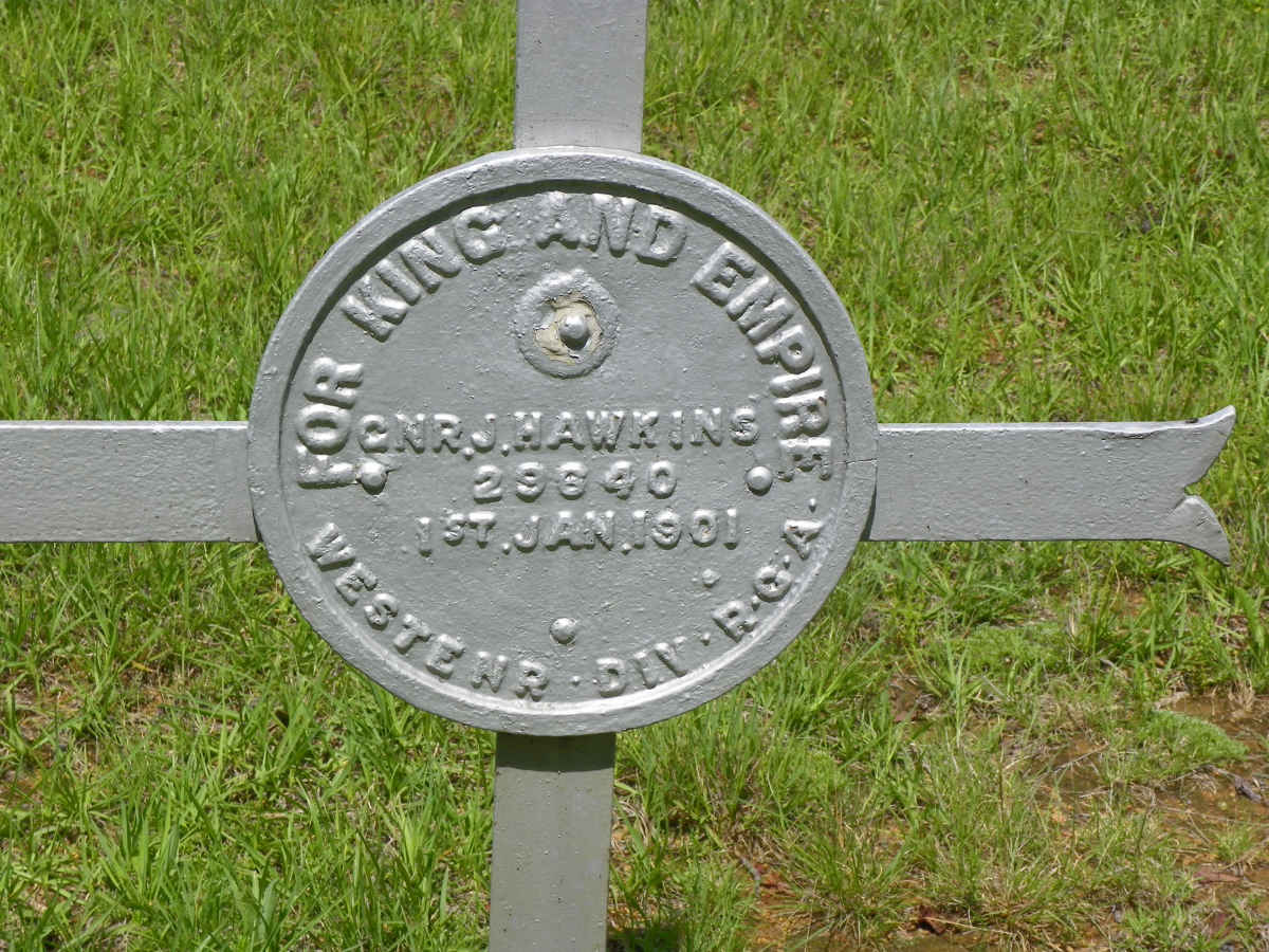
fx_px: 3959
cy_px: 476
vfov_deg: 13.7
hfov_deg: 18.2
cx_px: 634
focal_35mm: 108
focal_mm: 19.2
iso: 64
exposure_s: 1/250
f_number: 5.6
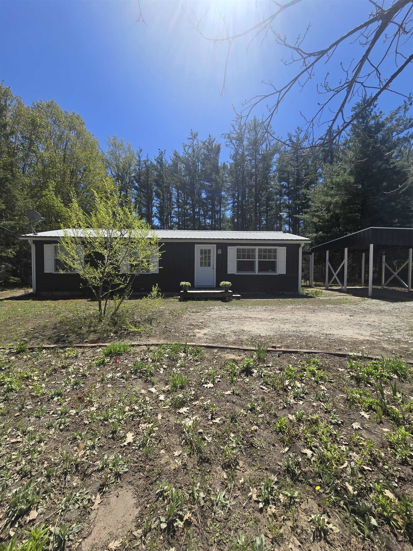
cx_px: 206
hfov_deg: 89.9
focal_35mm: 13
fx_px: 207
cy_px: 276
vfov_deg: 106.2
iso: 50
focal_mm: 2.2
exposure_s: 1/2071
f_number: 2.2
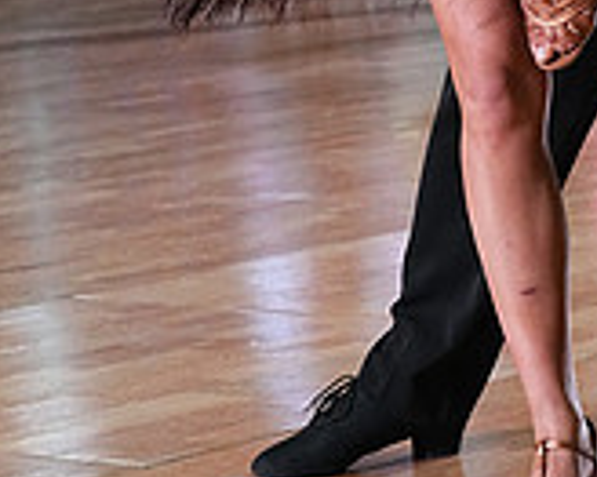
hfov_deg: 7.3
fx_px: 4679
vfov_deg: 5.8
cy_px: -251
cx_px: 541
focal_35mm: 265
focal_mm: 80
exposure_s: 1/400
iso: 8000
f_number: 5.6
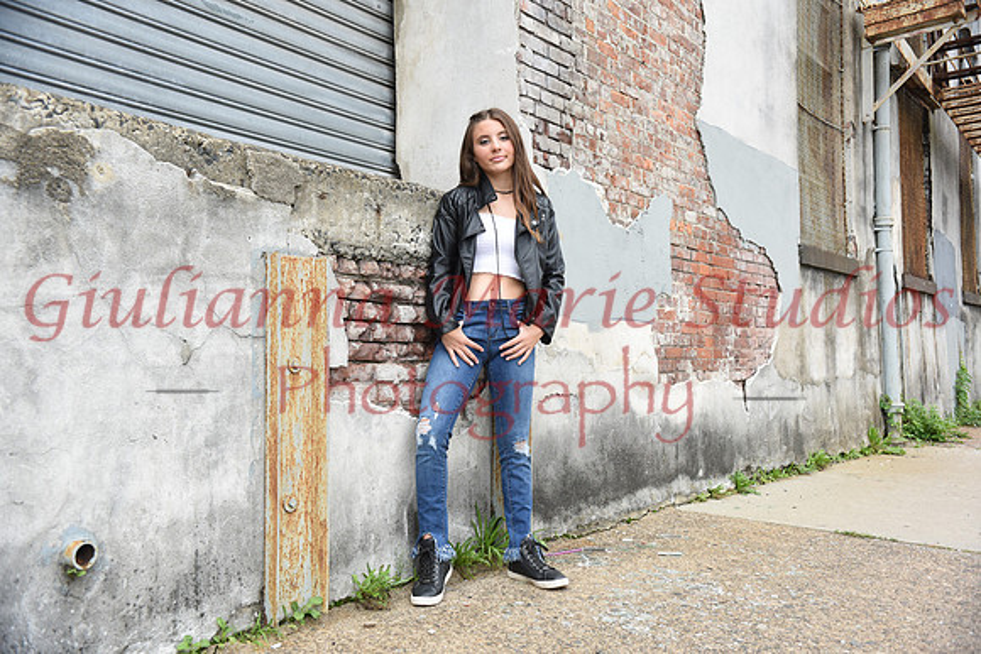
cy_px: 327
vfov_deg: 38.9
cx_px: 490
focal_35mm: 34
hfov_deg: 55.8
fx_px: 927
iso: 1250
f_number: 7.1
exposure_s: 1/500
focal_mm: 34
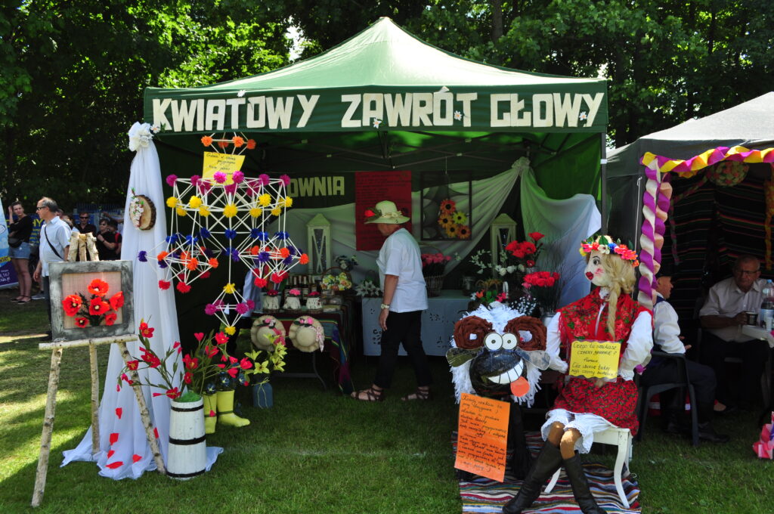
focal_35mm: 30
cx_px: 387
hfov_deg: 62.0
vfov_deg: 43.5
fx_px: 644
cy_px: 257
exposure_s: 1/250
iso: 200
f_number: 8
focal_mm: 20
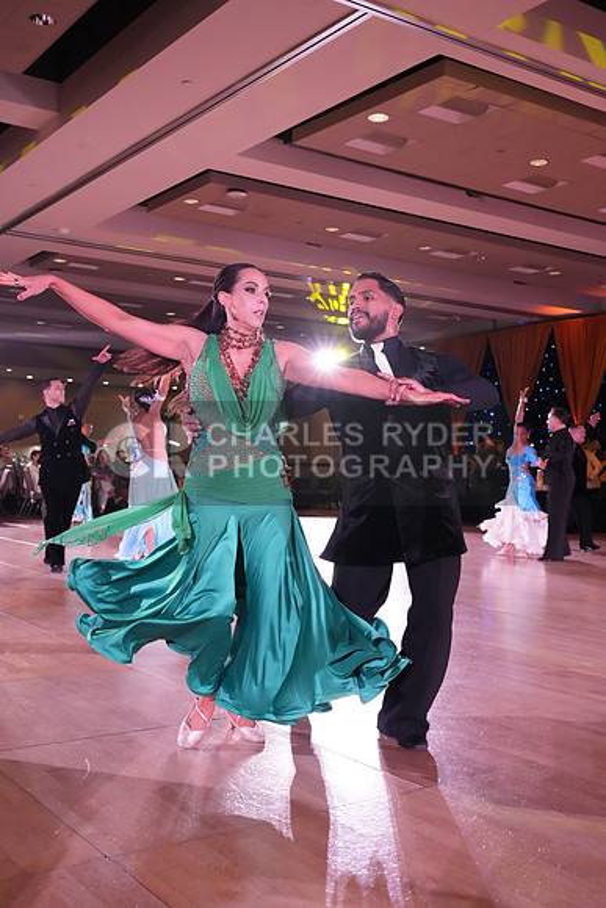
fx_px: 908
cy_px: 454
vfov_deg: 53.1
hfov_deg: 36.9
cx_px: 303
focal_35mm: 36
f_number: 5
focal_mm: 36
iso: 6400
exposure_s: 1/400
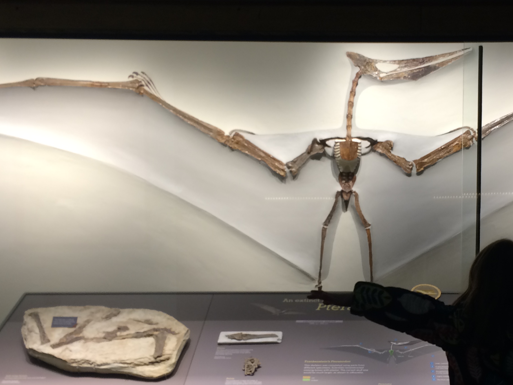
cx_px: 365
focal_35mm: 52
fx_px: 771
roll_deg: -0.8
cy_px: 239
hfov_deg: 36.2
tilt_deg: -4.0
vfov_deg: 27.9
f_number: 2.2
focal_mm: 4.15
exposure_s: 1/30
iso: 40
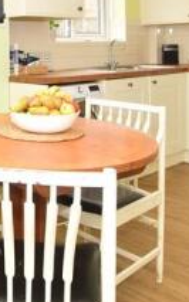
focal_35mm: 47
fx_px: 388
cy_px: 42
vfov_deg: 40.1
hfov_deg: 24.2
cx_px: -54
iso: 500
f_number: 5
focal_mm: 10
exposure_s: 1/60
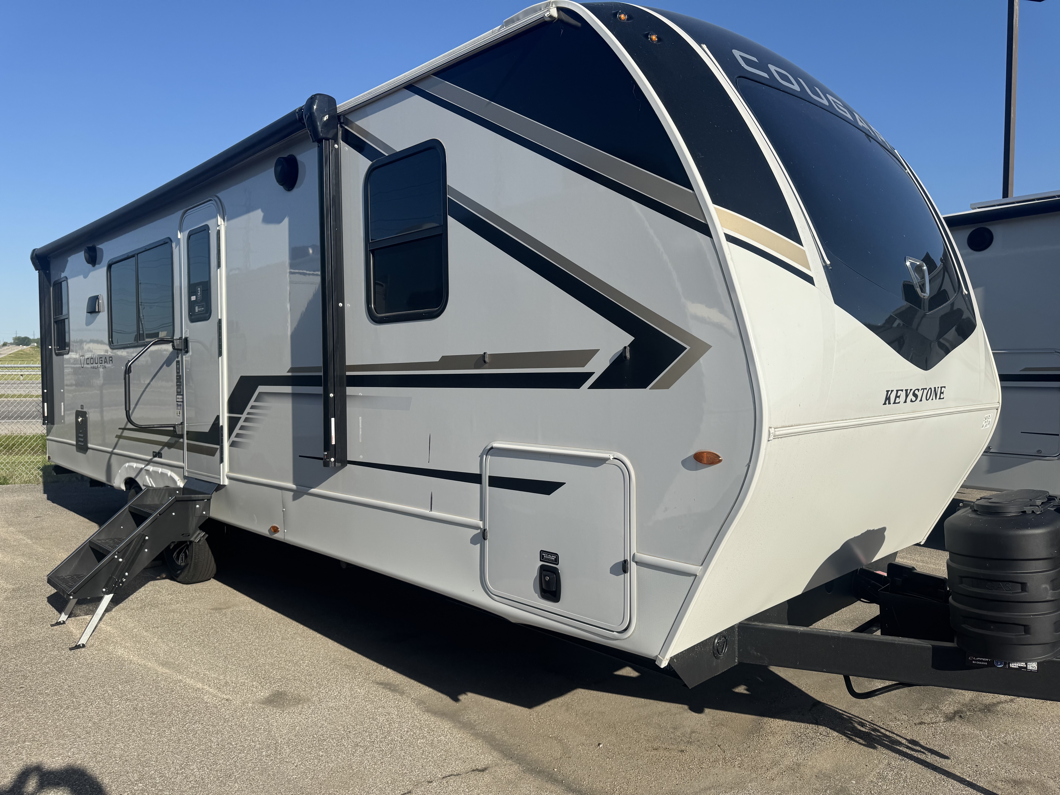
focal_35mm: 24
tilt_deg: -2.6
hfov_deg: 71.6
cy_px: 398
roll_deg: -0.2
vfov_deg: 56.8
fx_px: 735
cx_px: 530
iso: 80
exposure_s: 1/5348
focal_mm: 6.76
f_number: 1.78
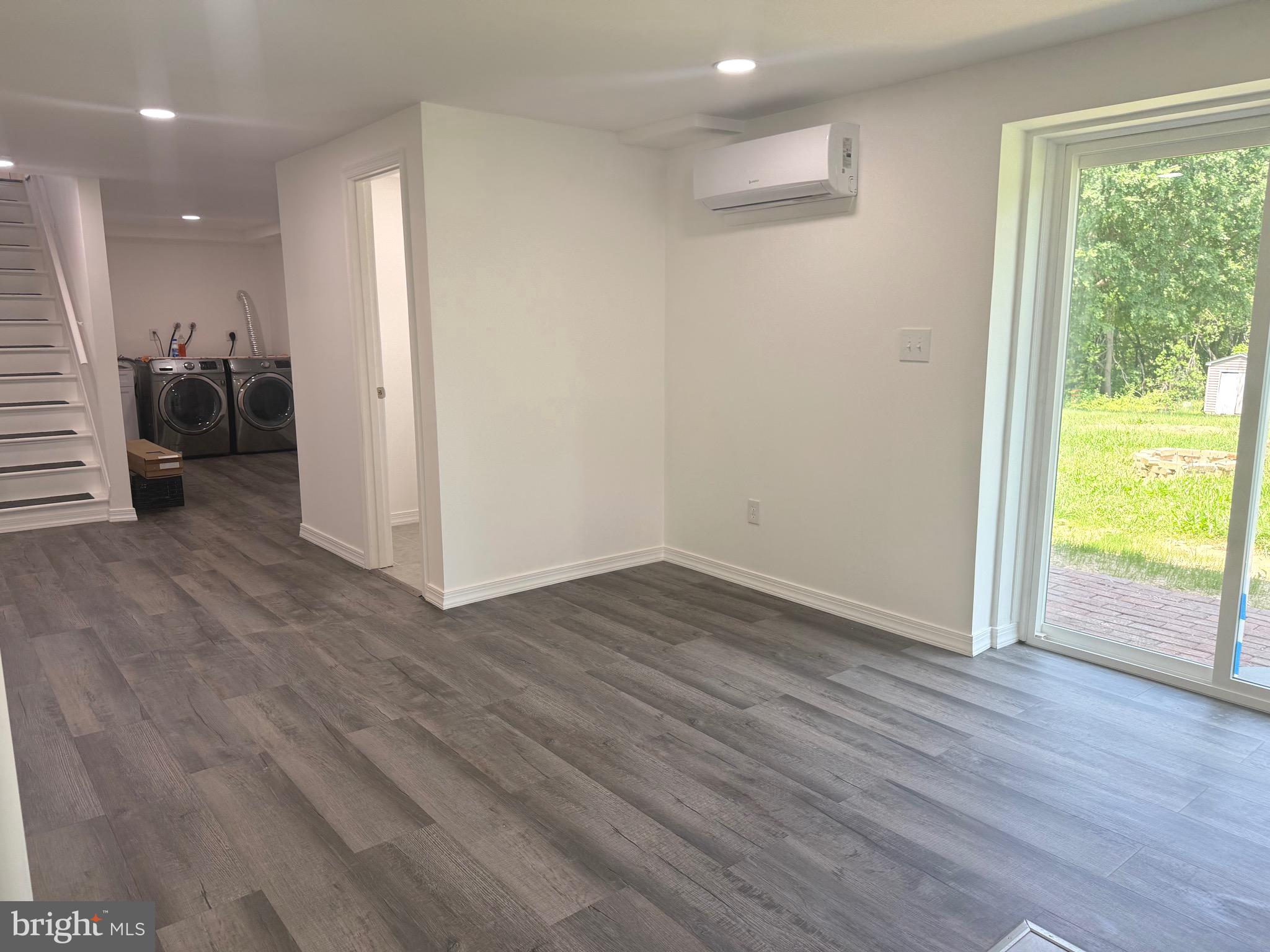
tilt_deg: -8.7
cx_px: 635
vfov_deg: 56.8
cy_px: 476
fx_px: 881
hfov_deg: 71.6
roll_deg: -1.7
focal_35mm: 24
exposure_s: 1/310
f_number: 1.78
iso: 100
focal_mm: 6.76
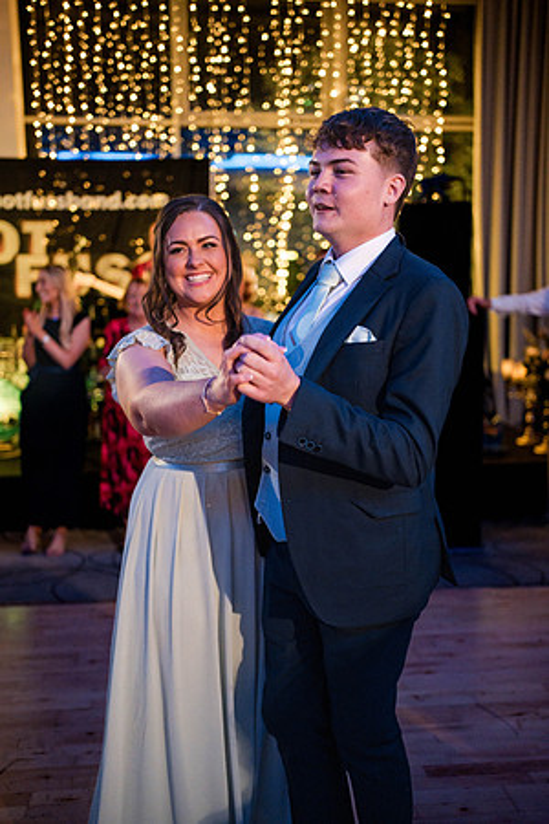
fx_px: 801
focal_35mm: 35
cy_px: 412
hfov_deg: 37.9
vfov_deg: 54.4
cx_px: 274
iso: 3200
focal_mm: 35
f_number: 1.8
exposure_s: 1/250
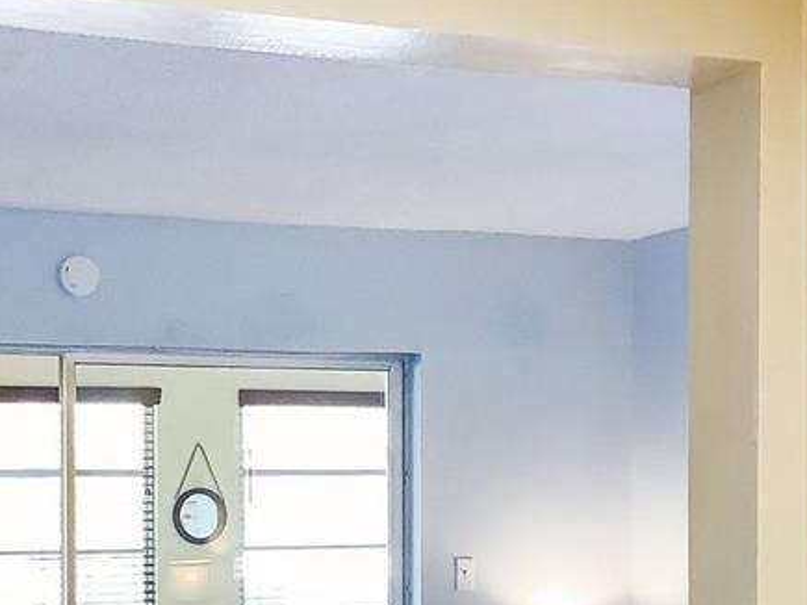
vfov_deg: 19.7
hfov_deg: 26.4
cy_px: 553
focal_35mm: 73
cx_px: 206
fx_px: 1701
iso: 100
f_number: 2.4
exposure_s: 1/60
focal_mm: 3.3
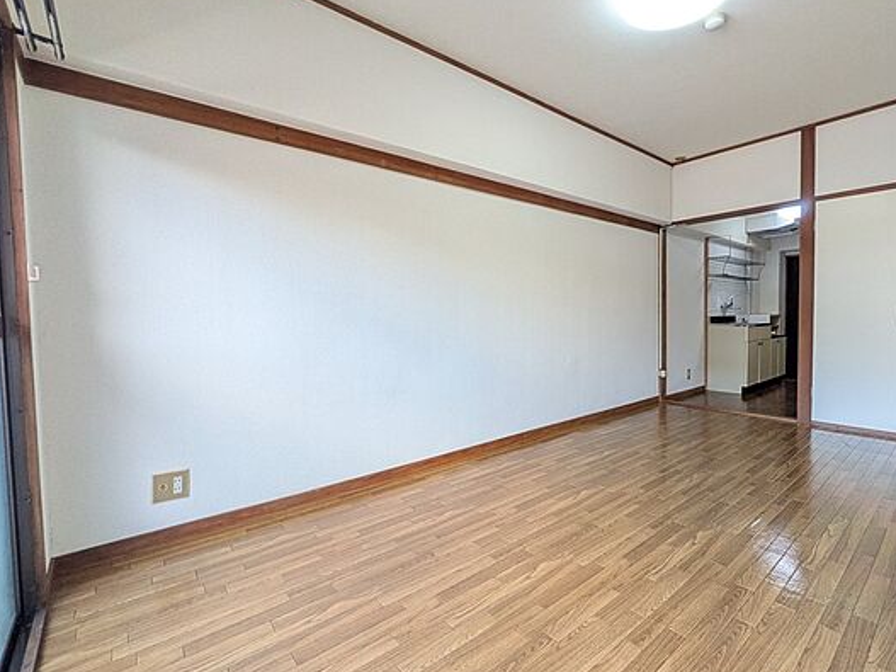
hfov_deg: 90.3
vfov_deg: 74.7
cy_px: 335
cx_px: 520
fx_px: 440
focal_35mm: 17
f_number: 2.2
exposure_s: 1/60
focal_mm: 1.83
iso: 138
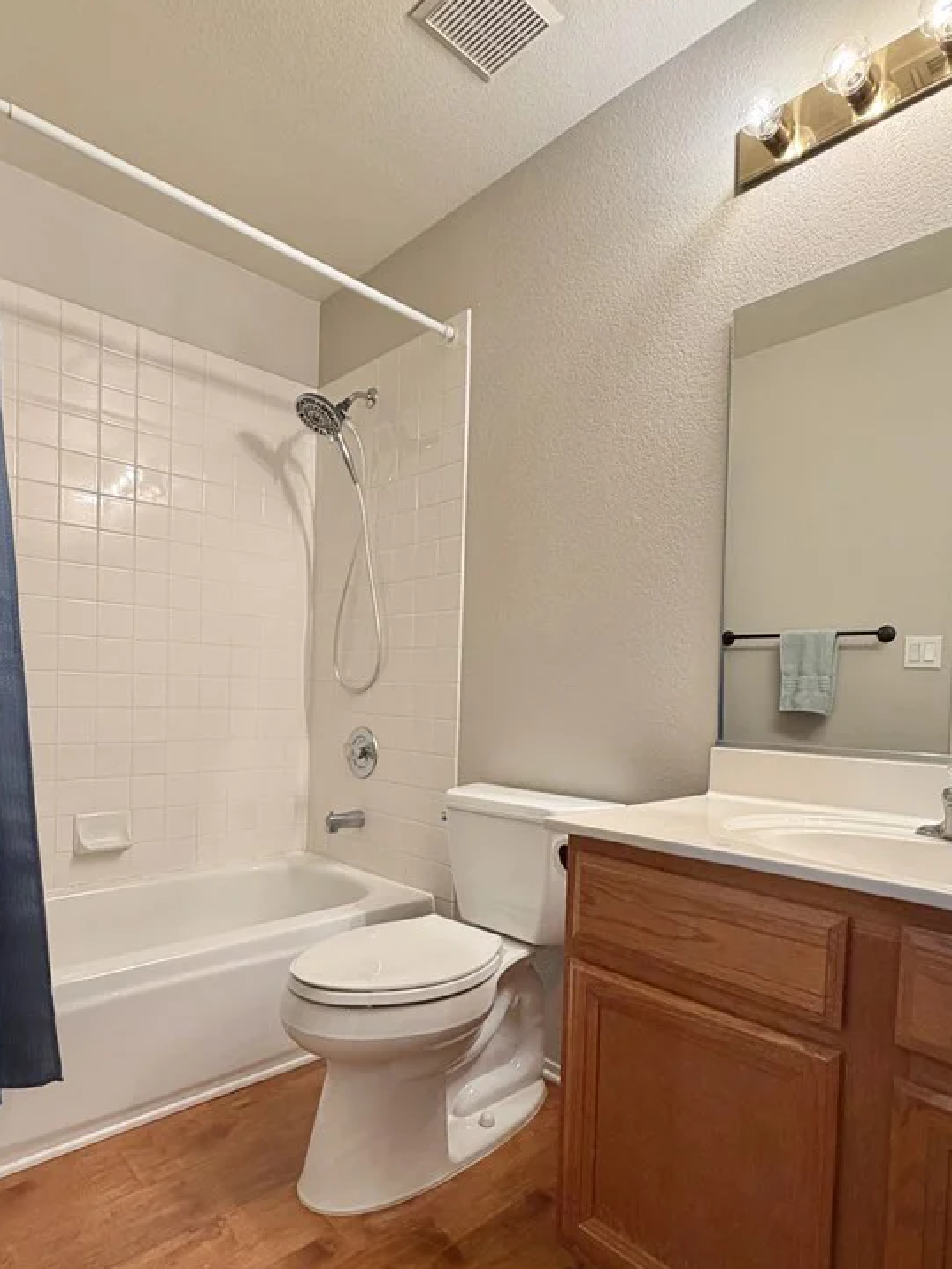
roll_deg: -1.3
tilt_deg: -2.2
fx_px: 733
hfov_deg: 65.9
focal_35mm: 20
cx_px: 451
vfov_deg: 81.3
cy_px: 719
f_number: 2.2
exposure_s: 1/60
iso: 160
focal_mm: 2.22
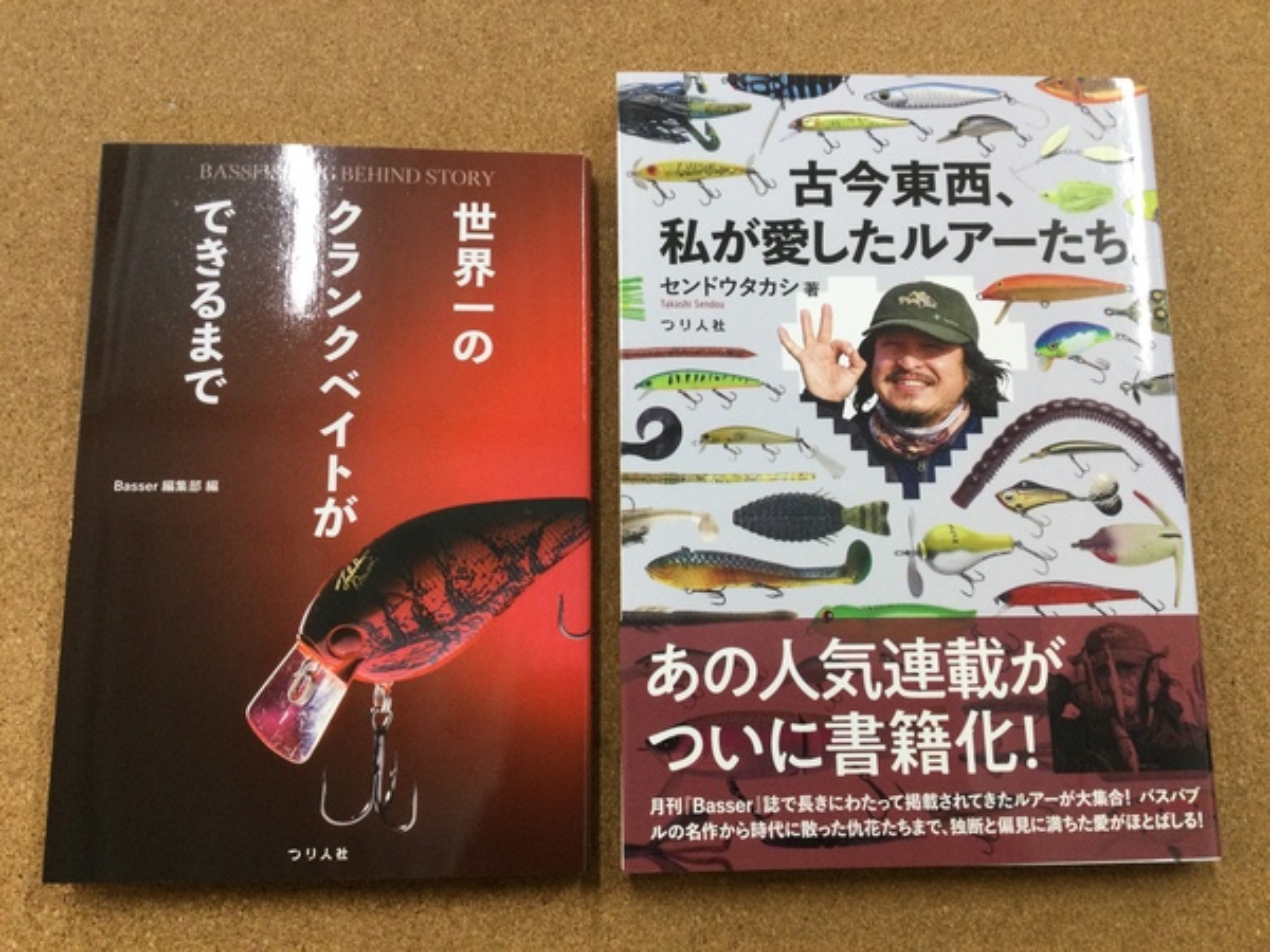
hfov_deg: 58.4
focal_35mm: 31
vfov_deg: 45.4
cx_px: 635
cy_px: 476
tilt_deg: -80.3
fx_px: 1137
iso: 40
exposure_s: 1/30
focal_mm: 3.3
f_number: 2.4
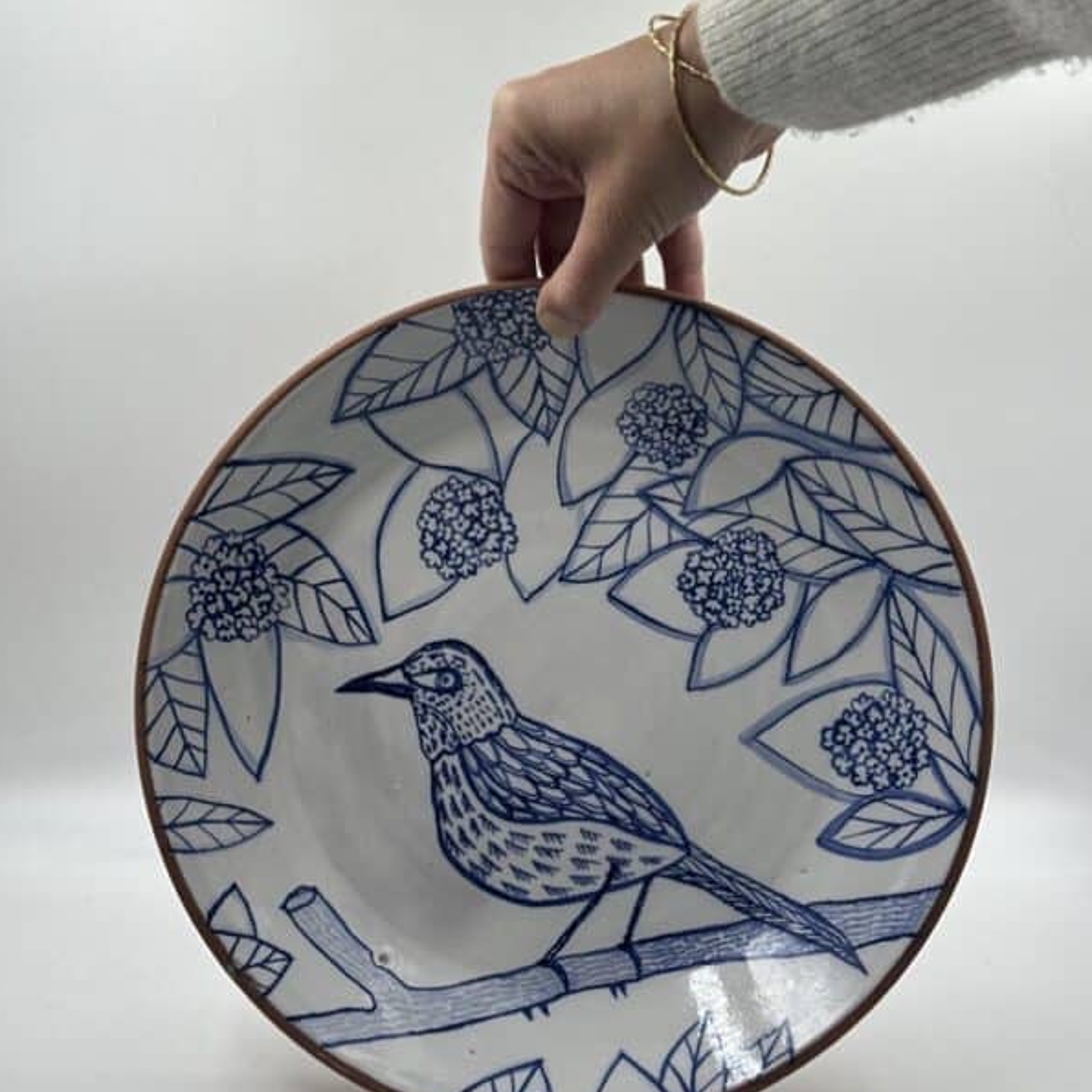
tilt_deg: -13.3
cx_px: 543
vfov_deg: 30.0
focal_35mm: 57
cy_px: 613
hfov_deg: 30.0
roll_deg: -2.0
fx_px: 2034
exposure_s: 1/431
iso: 64
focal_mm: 6.86
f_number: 1.78
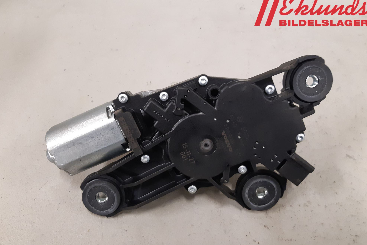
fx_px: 285
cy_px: 137
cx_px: 178
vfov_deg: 46.3
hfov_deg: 65.5
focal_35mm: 28
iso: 250
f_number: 1.7
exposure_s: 1/50
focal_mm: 3.93
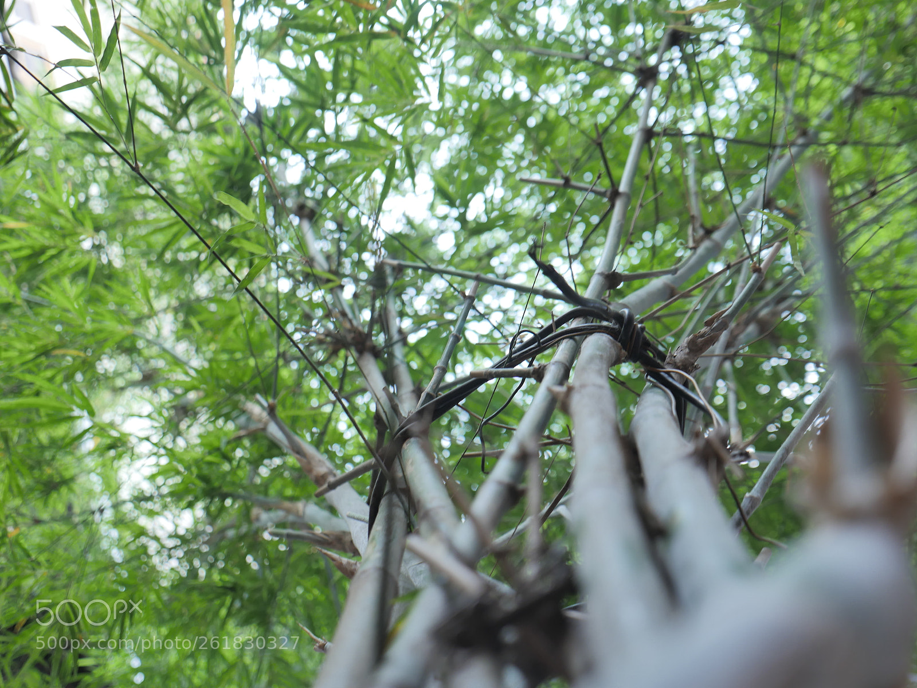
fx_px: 1430
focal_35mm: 54
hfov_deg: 35.5
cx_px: 458
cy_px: 344
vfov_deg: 27.0
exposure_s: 1/50
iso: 200
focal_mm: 27
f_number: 2.8
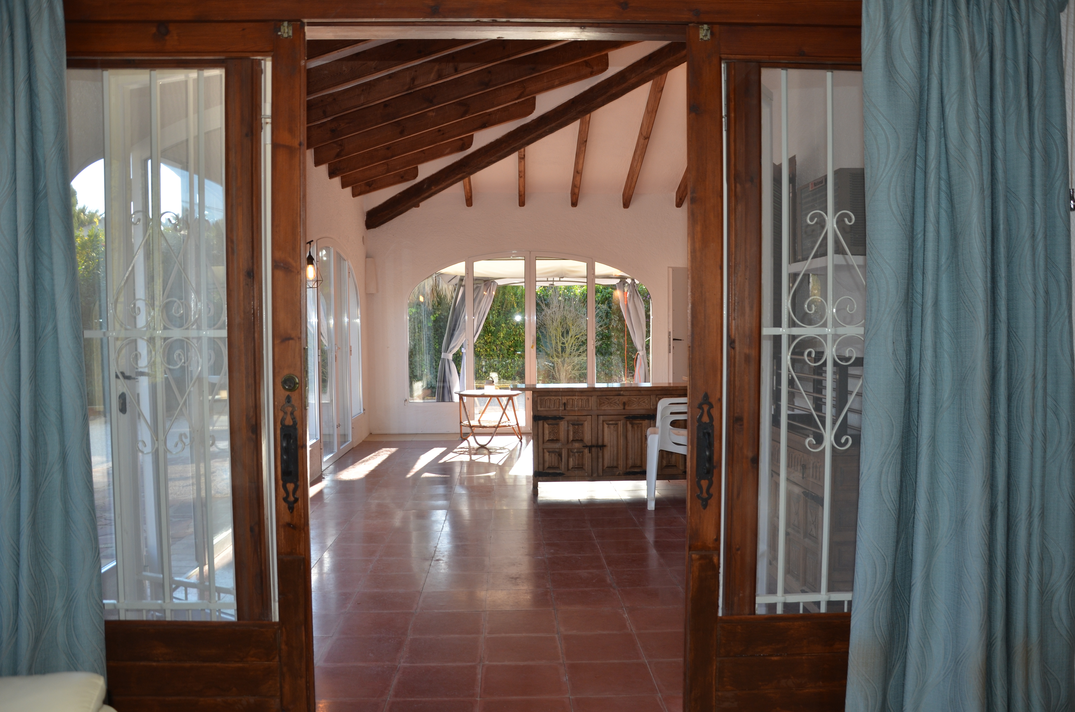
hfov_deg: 67.5
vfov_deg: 47.7
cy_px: 356
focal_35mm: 27
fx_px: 805
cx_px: 538
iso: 200
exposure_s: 1/200
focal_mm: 18
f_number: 3.5
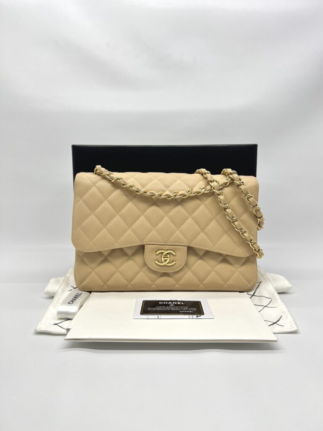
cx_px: 162
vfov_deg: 67.3
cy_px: 216
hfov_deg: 53.1
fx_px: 323
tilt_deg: -5.4
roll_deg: +0.5
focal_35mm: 26
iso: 40
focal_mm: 5.7
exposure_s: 1/154
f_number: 1.5
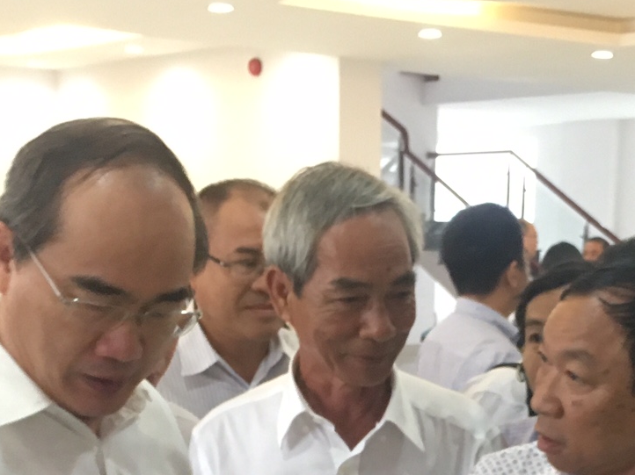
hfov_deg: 24.1
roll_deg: -1.2
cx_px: 406
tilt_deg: -13.0
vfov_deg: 17.3
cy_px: 591
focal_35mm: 81
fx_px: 1485
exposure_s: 1/33
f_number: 2.2
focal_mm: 4.15
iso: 160
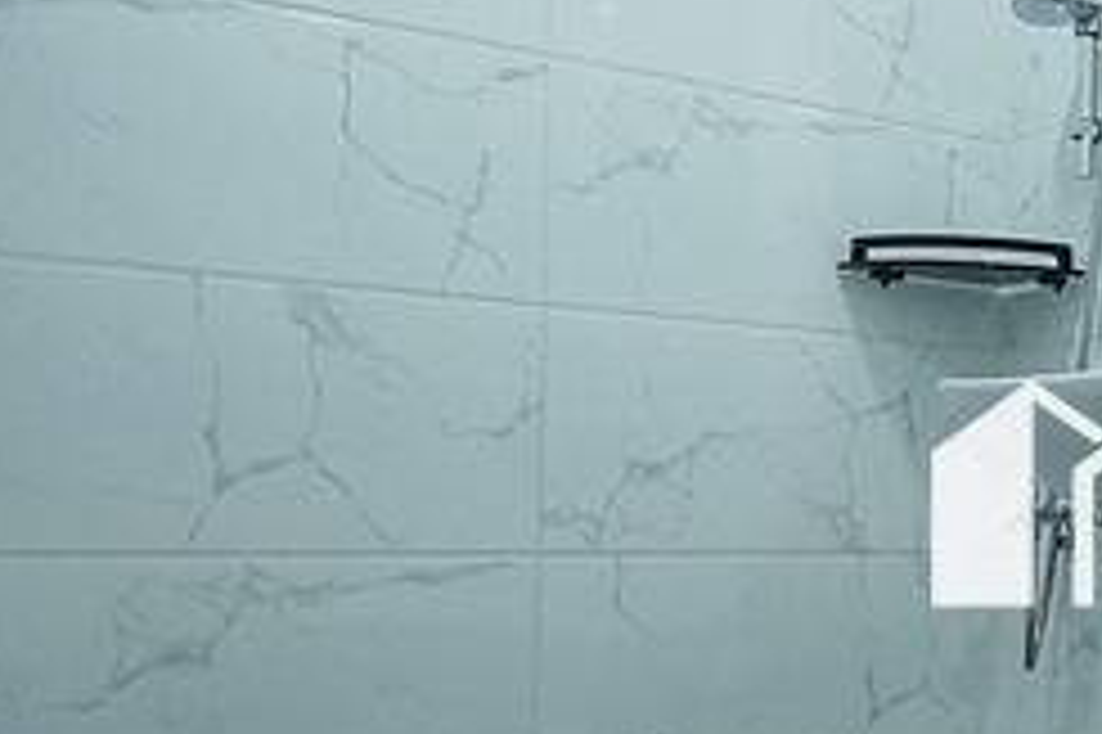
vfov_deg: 27.4
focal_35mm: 49
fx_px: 1499
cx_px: 1484
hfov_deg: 30.4
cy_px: 477
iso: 800
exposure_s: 1/60
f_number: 5.6
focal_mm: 10
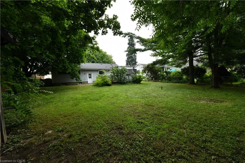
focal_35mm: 14
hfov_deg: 104.3
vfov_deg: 81.2
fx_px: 95
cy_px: 82
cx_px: 122
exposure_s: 1/100
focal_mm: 14
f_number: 13
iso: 1000
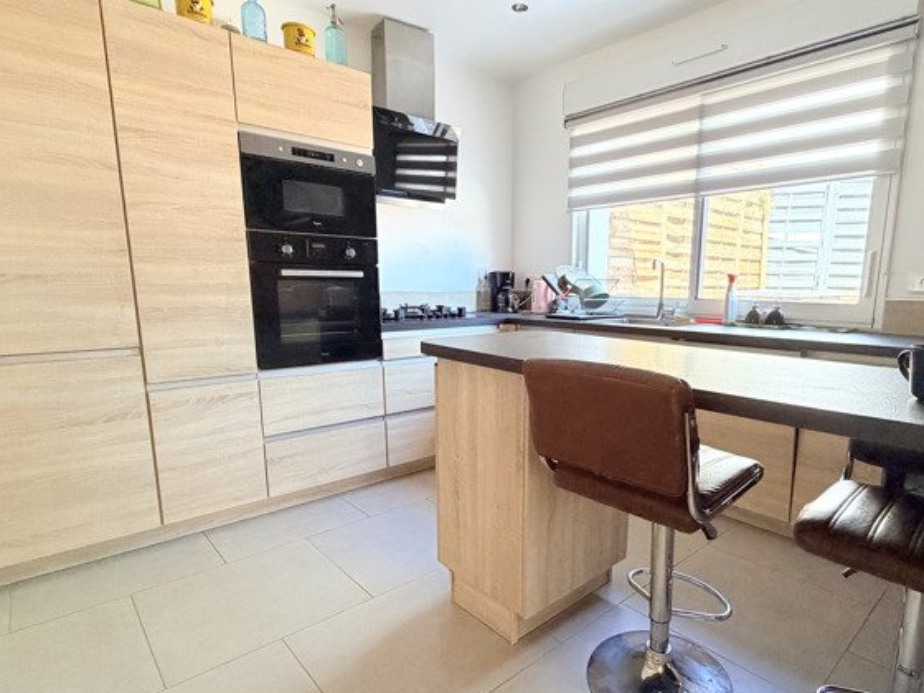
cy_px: 376
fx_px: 534
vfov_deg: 65.9
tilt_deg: -10.0
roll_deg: -0.6
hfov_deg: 81.2
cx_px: 531
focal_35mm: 20
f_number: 2.2
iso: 320
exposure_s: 1/70
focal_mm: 2.22
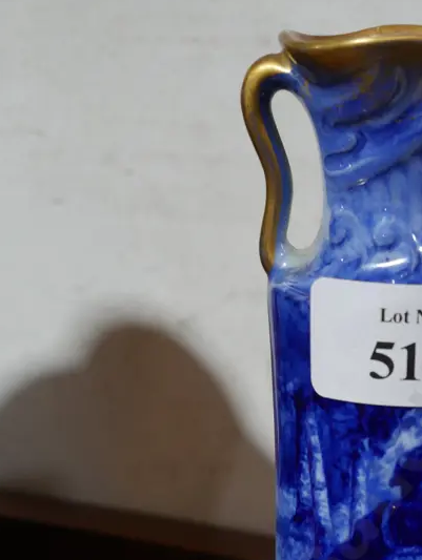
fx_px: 1557
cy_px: 481
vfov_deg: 20.1
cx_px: 387
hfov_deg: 15.2
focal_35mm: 96
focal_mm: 25
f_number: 5.3
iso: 800
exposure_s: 1/60
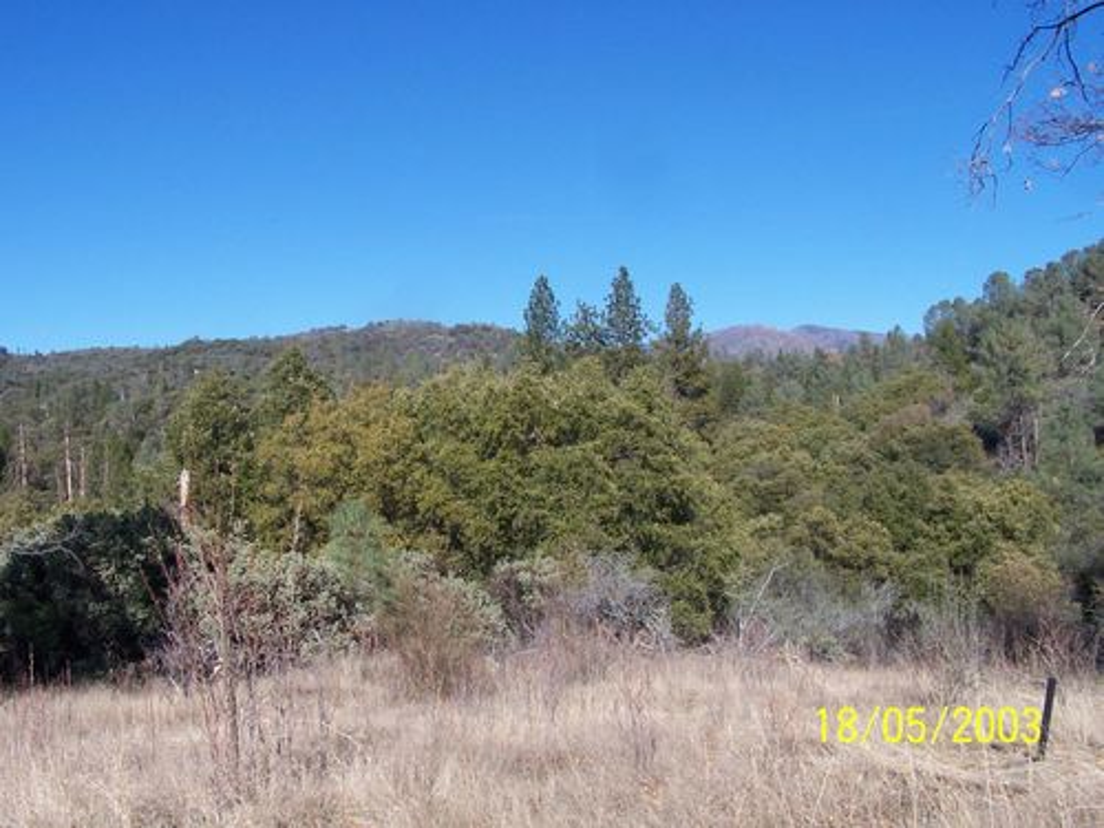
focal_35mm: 38
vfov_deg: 37.7
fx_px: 1212
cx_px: 552
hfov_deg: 49.0
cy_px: 414
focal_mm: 6.3
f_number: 5.6
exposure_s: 1/350
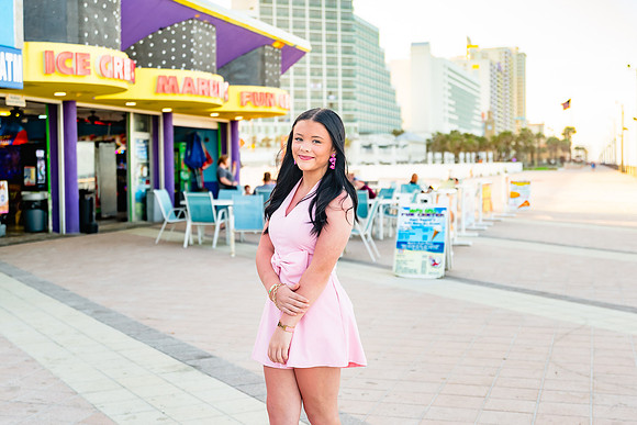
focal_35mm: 57
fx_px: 1002
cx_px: 306
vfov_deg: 23.9
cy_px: 185
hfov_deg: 35.3
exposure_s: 1/250
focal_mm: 44
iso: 160
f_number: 2.8
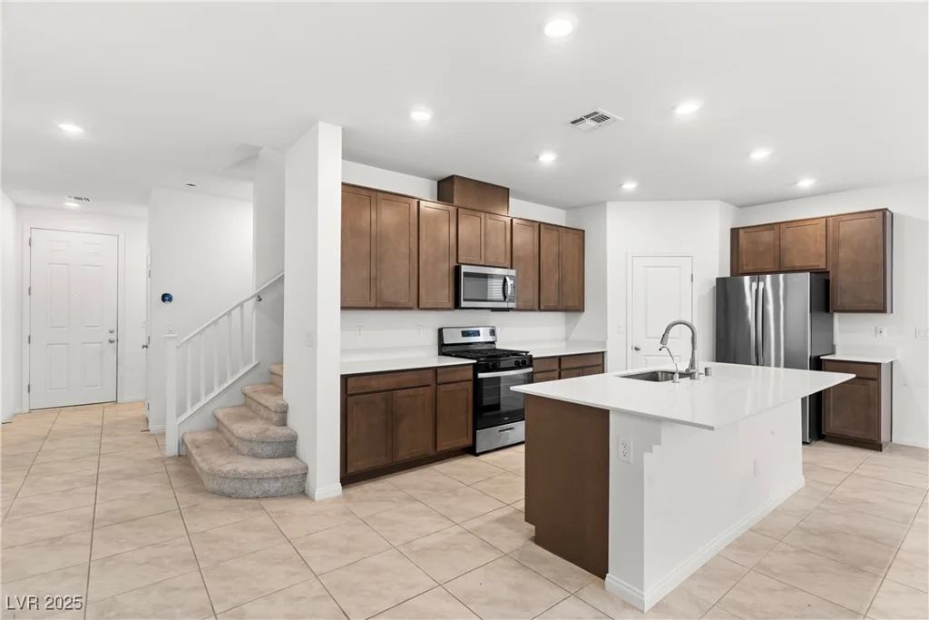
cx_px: 464
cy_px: 310
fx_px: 439
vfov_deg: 70.5
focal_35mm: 17
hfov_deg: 93.3
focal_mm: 17
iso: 400
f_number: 8
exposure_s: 1/8
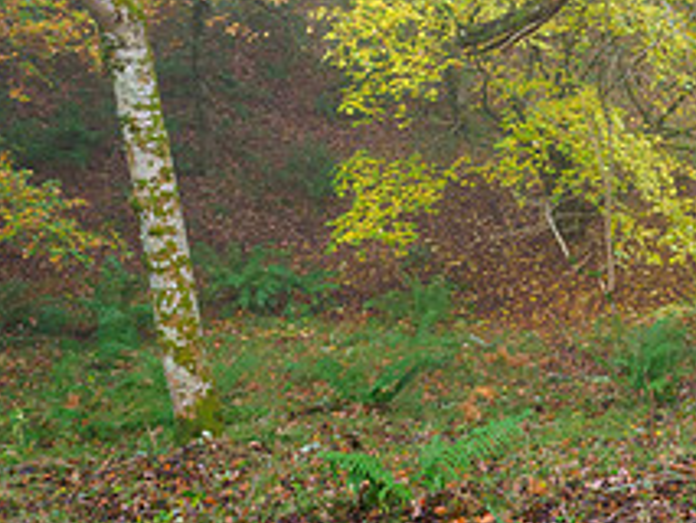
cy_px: -74
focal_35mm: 87
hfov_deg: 20.4
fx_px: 1750
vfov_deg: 16.4
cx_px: 928
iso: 800
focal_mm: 16
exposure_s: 1/60
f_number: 2.8
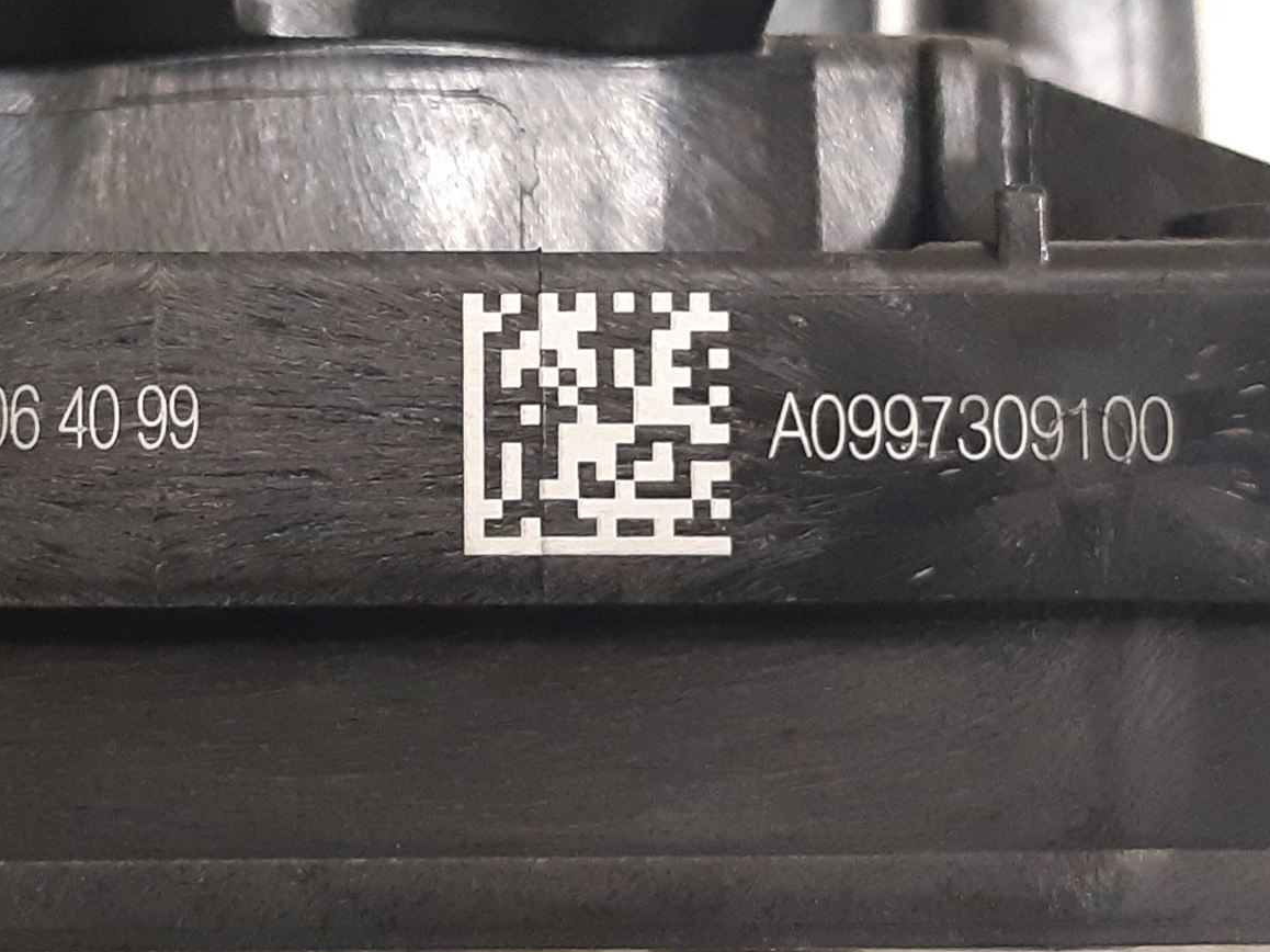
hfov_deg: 40.1
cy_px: 418
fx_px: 1687
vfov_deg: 31.5
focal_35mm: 46
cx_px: 315
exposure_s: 1/25
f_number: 1.7
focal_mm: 3.93
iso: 320
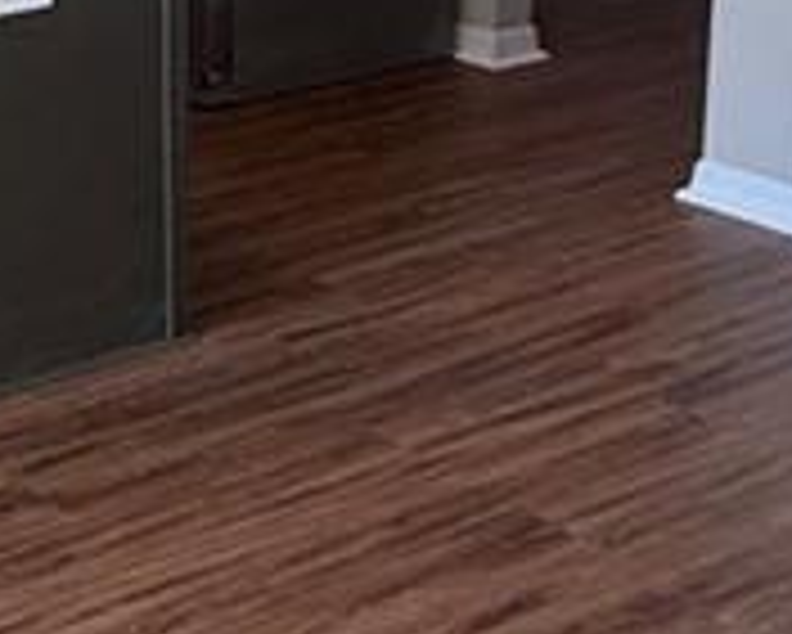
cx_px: 104
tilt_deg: -12.9
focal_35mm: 93
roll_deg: +0.9
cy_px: -22
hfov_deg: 20.2
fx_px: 2181
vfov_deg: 16.2
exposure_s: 1/120
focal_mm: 2.22
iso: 125
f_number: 2.2
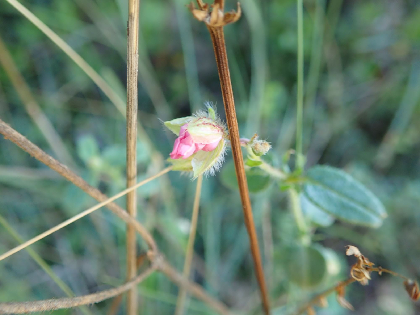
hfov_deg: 60.0
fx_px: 364
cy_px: 158
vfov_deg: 46.8
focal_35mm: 30
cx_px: 210
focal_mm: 5.5
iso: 160
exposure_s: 1/125
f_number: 2.3
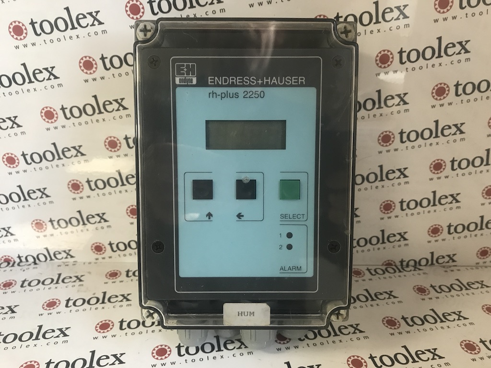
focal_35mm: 28
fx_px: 397
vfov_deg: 49.7
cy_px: 184
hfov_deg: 63.4
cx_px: 246
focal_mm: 3.99
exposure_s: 1/17
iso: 50
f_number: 1.8
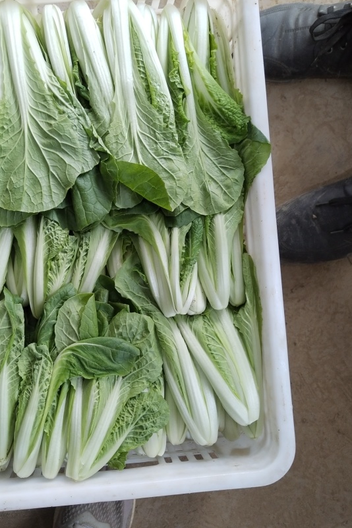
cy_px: 266
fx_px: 528
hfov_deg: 36.3
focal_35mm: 36
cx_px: 105
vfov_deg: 53.1
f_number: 1.8
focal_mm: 4.75
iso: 352
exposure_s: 1/33.3
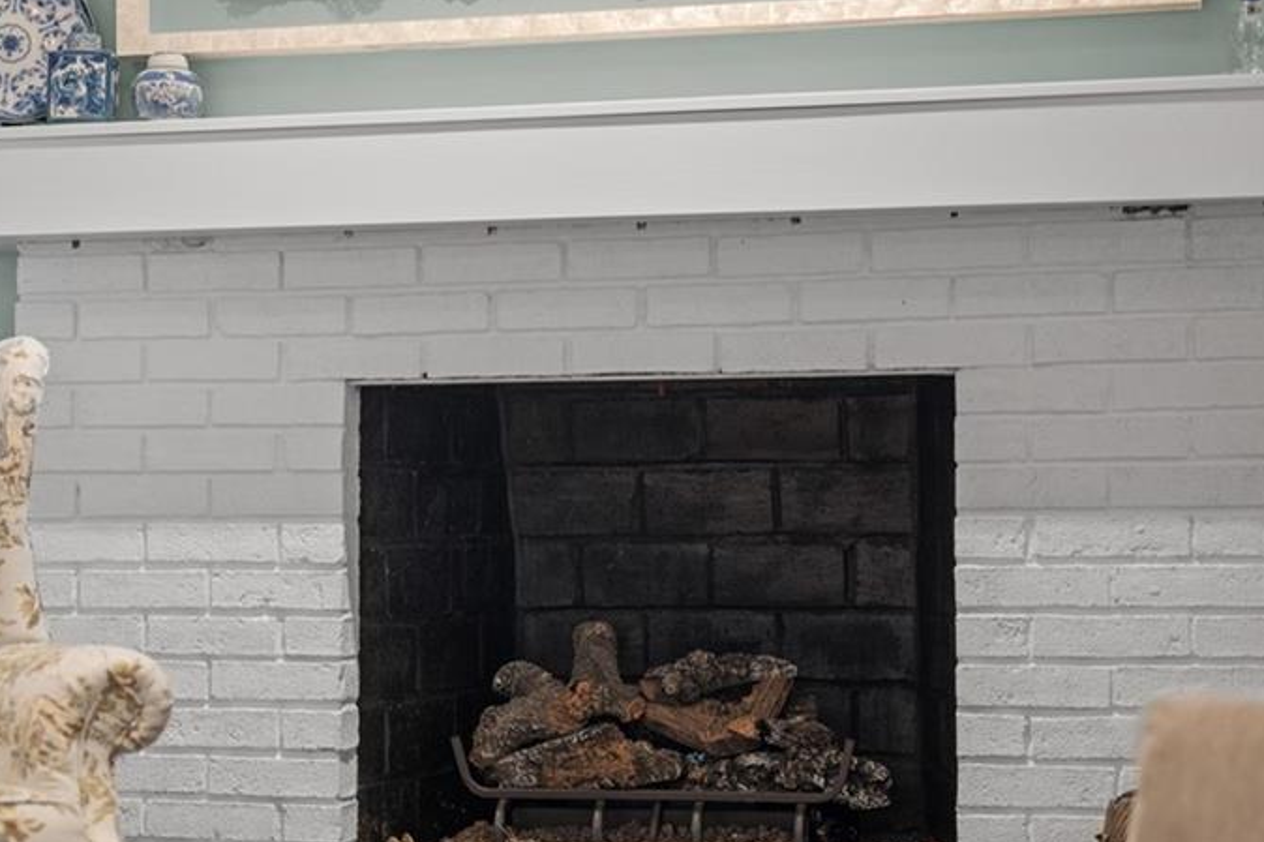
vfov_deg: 17.9
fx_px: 2668
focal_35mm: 76
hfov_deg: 26.4
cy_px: 532
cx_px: 377
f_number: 1.8
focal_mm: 50
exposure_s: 1/50
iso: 400
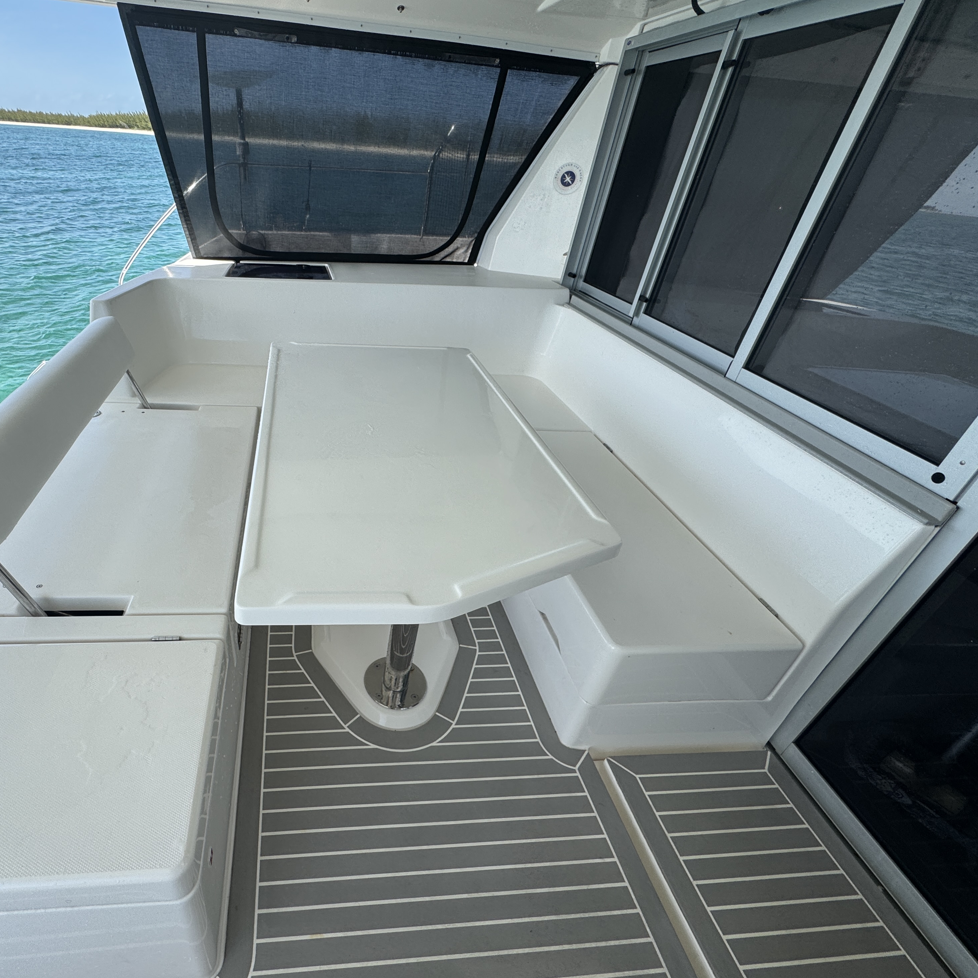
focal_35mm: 17
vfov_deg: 84.0
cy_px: 492
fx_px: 543
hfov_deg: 81.7
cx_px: 344
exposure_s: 1/734
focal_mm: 2.22
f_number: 2.2
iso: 50
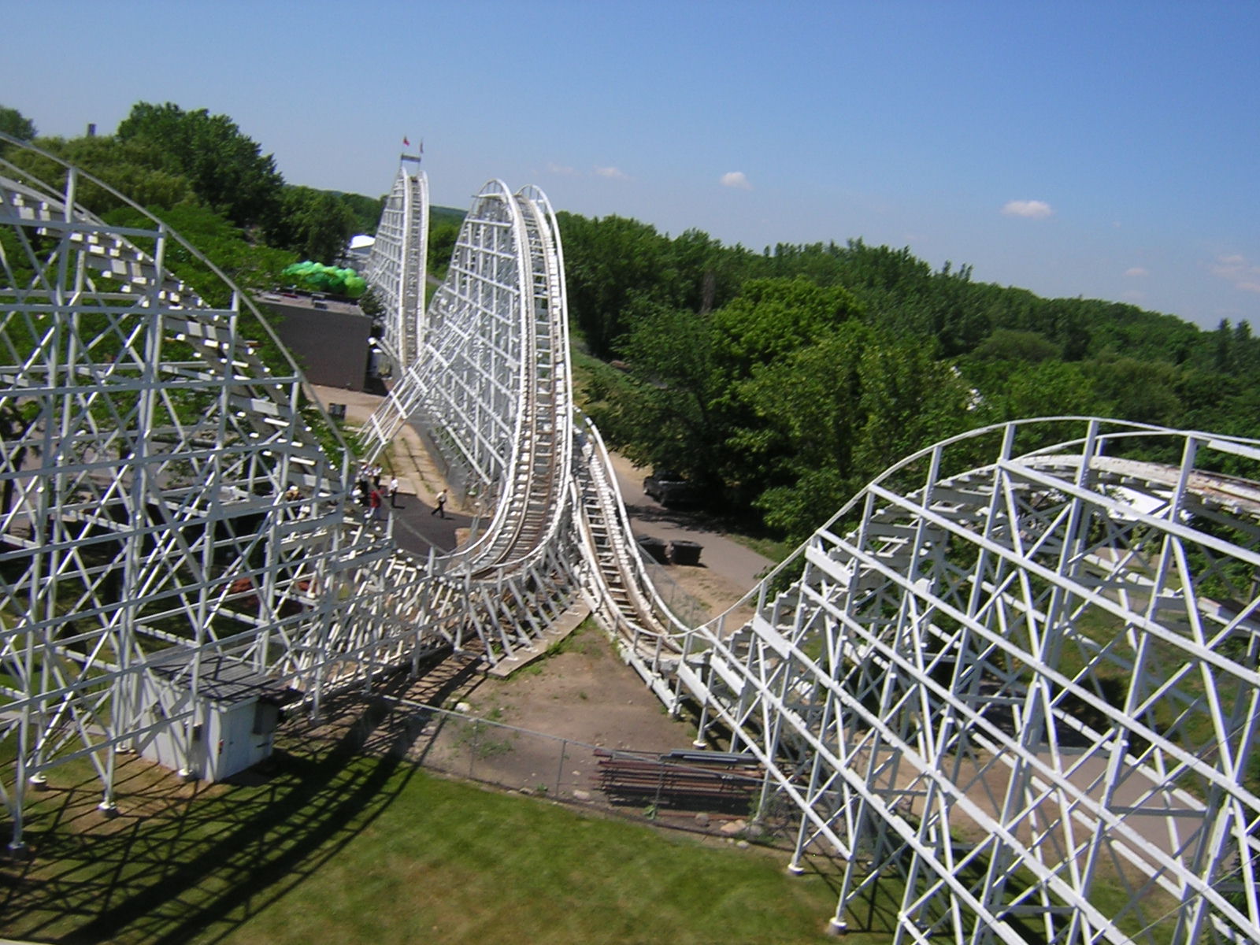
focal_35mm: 36
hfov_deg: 51.4
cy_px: 472
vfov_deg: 39.7
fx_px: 1310
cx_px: 630
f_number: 5.2
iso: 100
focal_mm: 4.7
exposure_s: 1/445
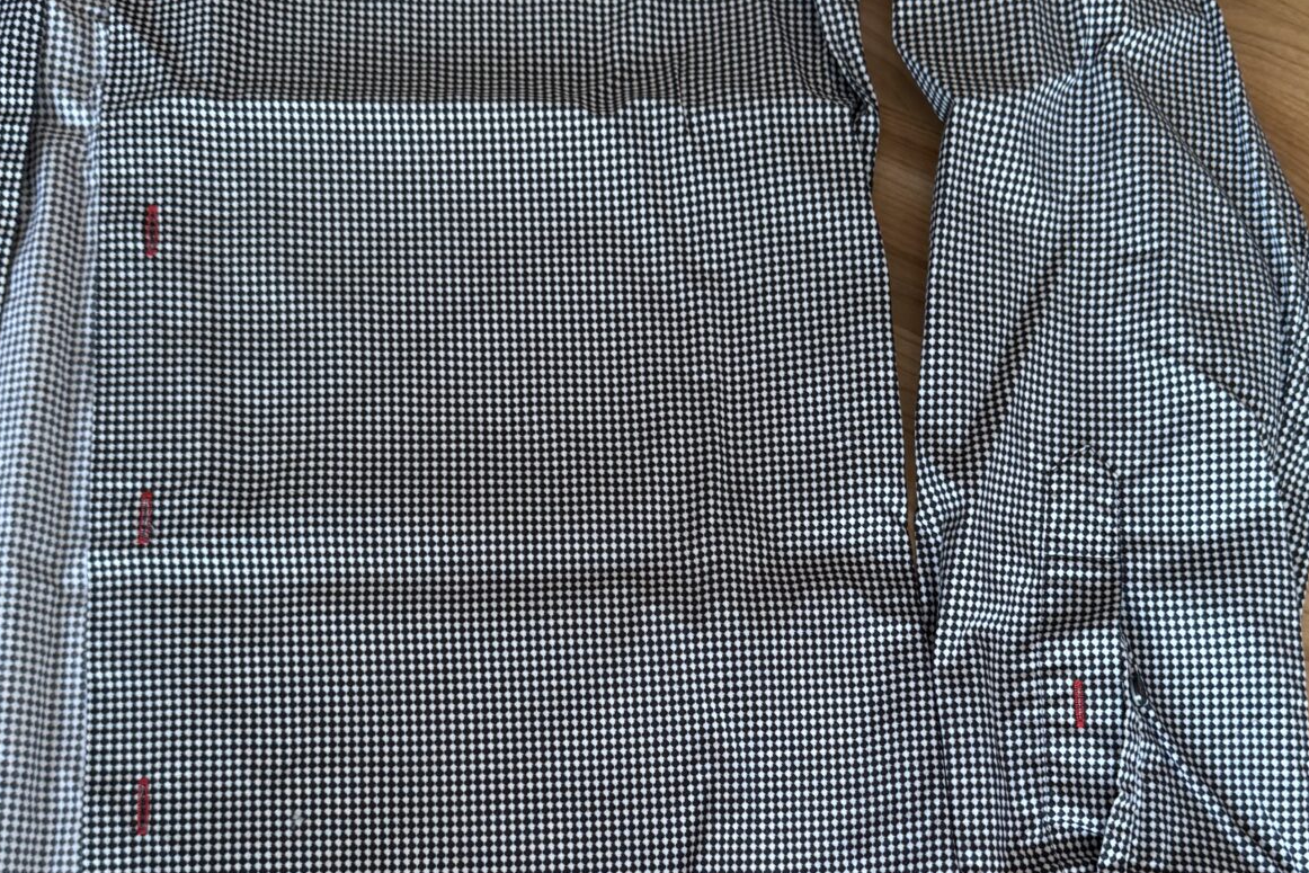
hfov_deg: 44.5
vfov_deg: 29.8
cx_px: 704
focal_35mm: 44
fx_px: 1600
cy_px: 692
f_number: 1.78
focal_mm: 6.76
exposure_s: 1/120
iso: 200
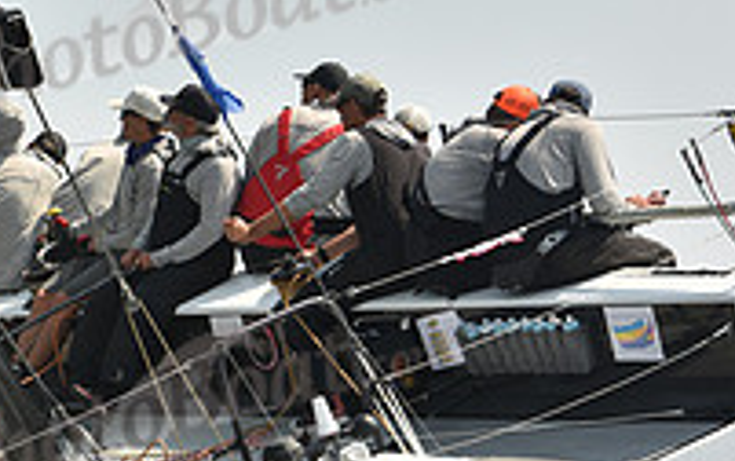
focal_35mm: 206
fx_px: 4130
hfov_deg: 9.9
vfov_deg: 6.4
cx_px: -252
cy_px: 265
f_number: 8
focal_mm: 70
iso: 250
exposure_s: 1/800
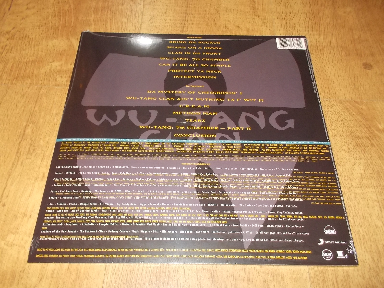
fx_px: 322
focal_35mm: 29
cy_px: 144
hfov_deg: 61.7
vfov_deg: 48.2
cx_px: 192
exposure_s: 1/30
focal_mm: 4.1
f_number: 3.3
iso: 250
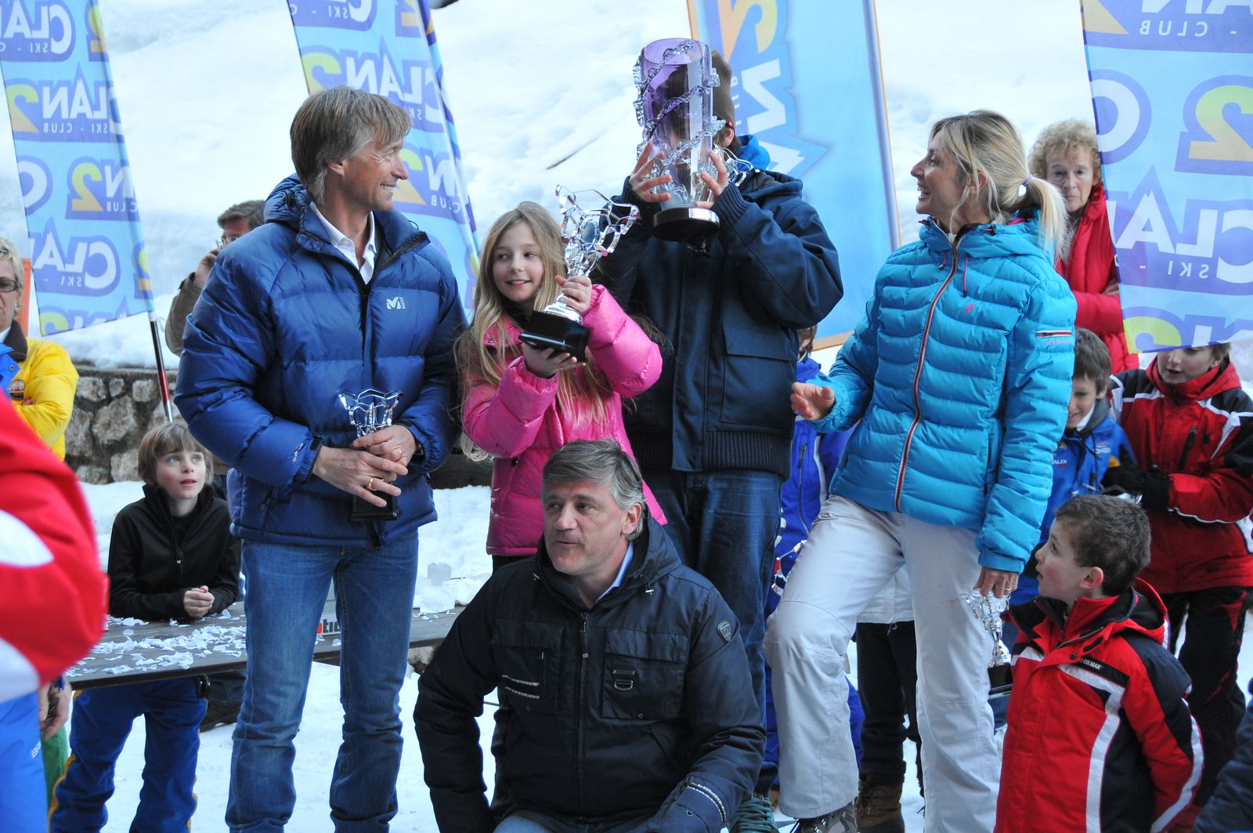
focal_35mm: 84
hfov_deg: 24.2
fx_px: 2920
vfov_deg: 16.2
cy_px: 416
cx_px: 626
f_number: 5
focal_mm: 56
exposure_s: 1/50
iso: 640
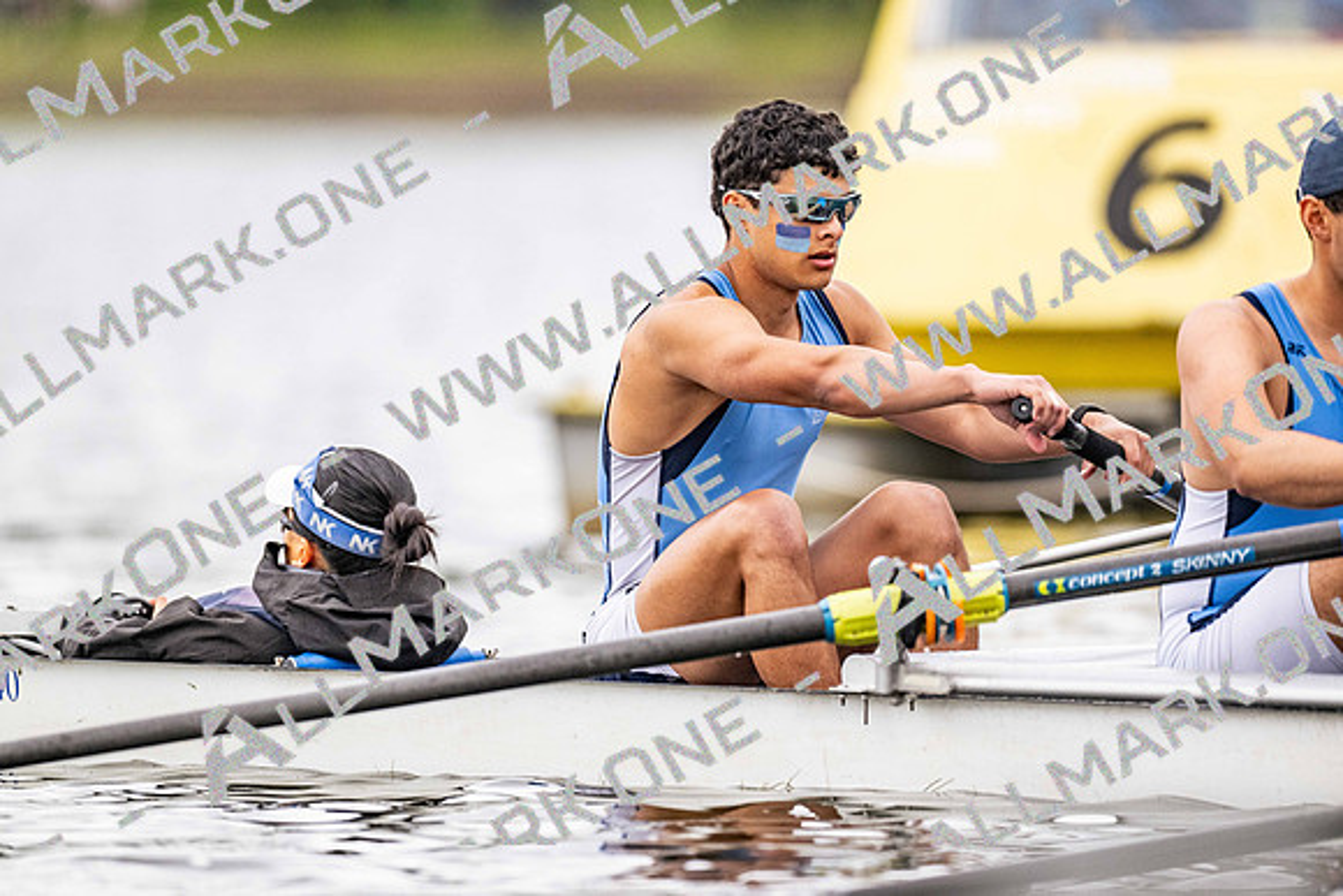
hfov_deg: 3.4
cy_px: 448
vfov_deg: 2.3
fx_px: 22388
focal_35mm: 600
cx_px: 672
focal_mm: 600
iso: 2000
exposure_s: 1/2500
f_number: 4
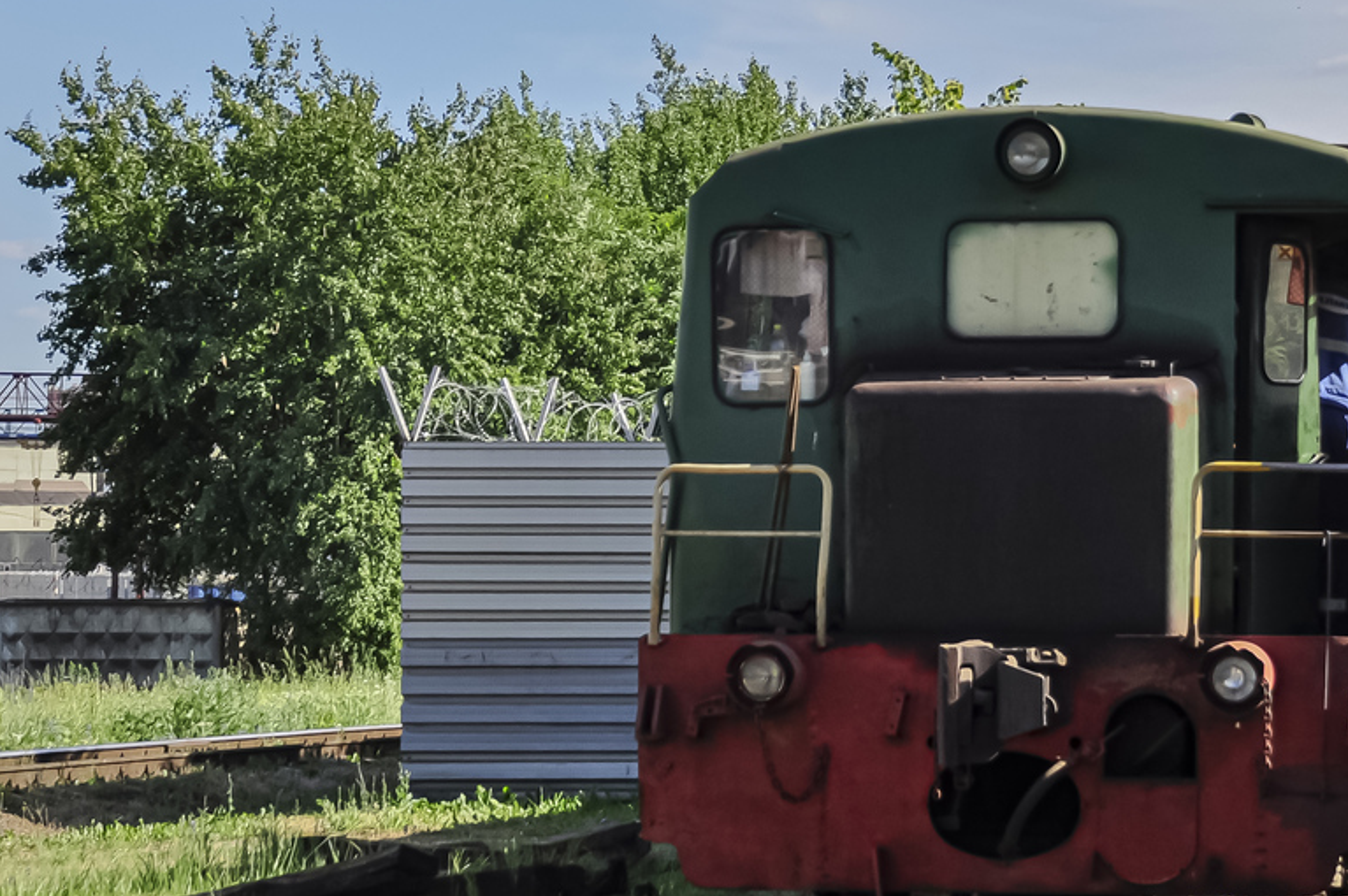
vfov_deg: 11.1
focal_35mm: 123
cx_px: 1017
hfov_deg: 16.6
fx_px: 4602
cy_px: 370
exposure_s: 1/800
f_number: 5.6
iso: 250
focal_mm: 48
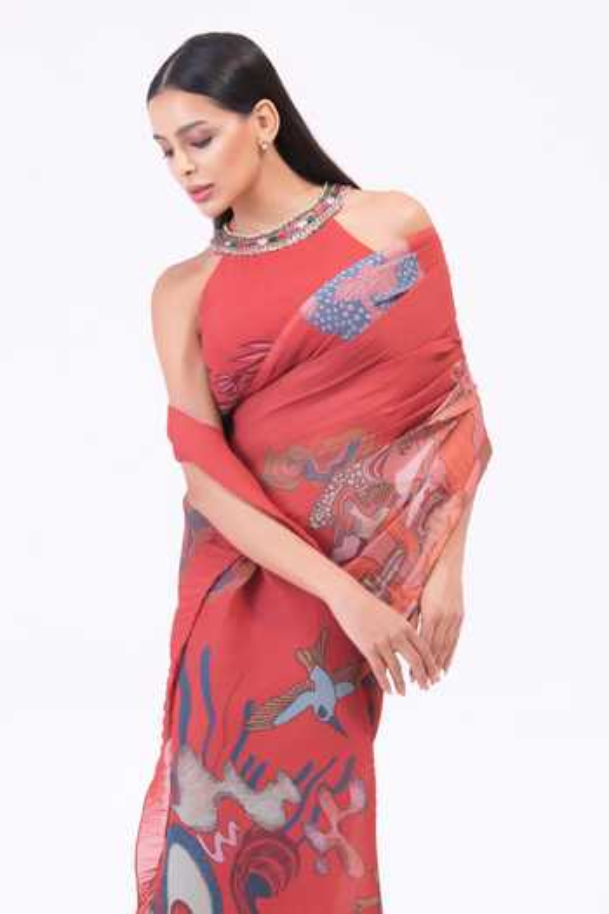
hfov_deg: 17.5
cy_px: 457
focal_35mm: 78
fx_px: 1979
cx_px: 304
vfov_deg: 26.0
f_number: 9
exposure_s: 1/125
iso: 320
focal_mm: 78
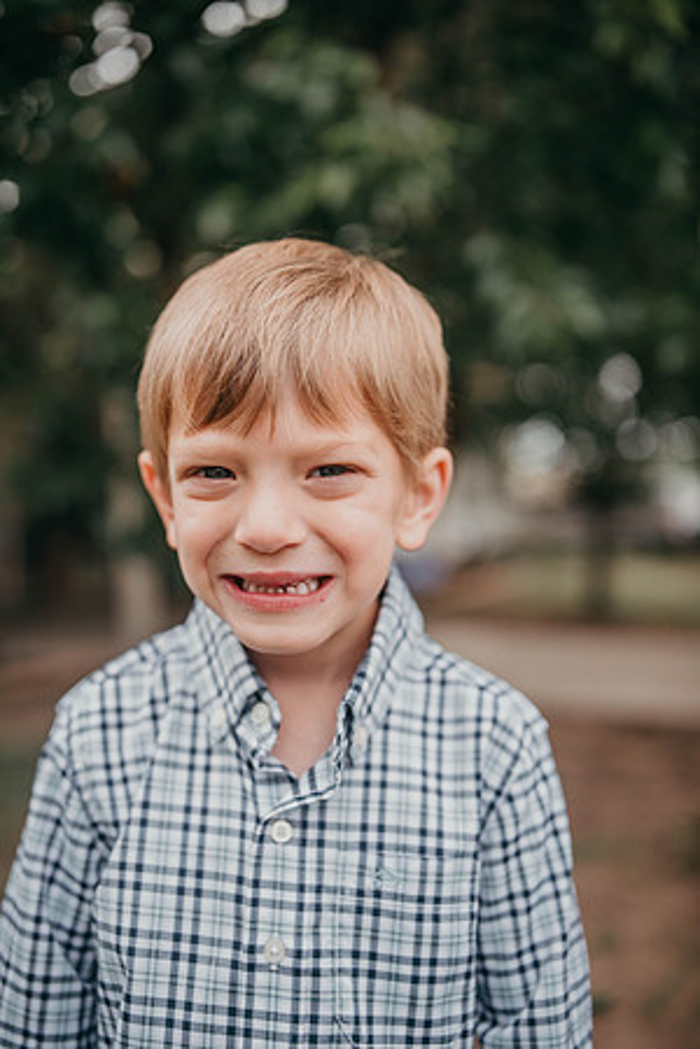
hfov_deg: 37.9
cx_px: 350
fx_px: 1021
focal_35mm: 35
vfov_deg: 54.4
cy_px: 524
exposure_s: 1/2000
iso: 50
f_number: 1.8
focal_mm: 35
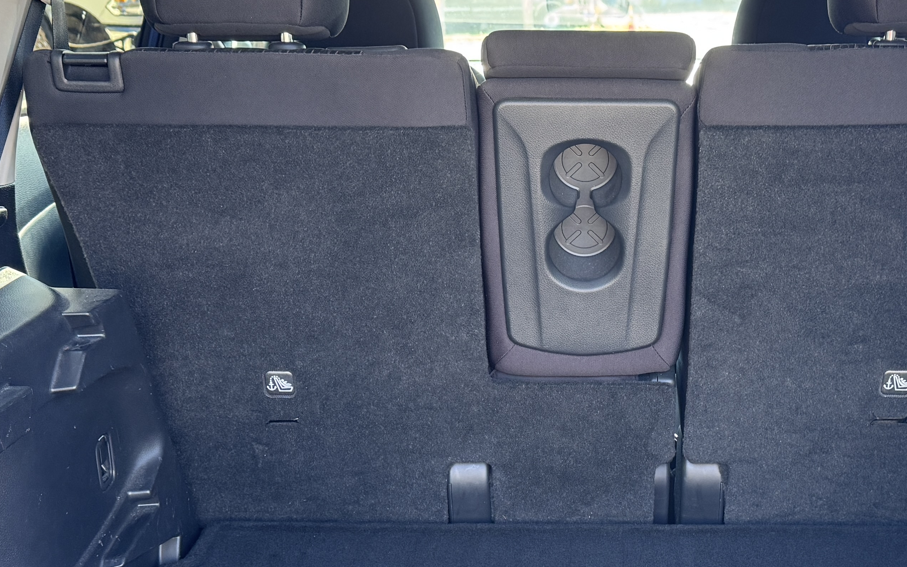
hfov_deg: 35.5
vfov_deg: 22.5
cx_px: 567
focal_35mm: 57
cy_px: 436
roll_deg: +0.0
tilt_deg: -21.7
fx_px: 1409
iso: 160
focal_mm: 6.76
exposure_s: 1/121
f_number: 1.78
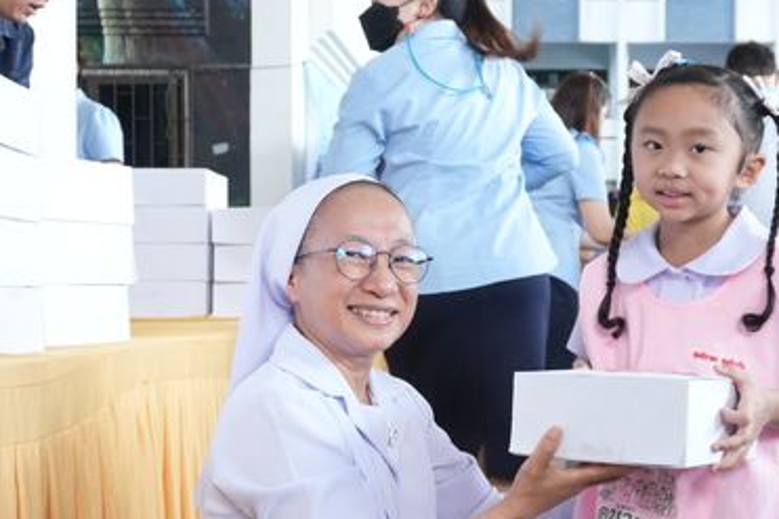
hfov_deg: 35.5
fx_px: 1207
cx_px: 496
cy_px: 338
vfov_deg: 24.2
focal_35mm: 56
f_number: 4.5
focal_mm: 23
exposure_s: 1/125
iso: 1600
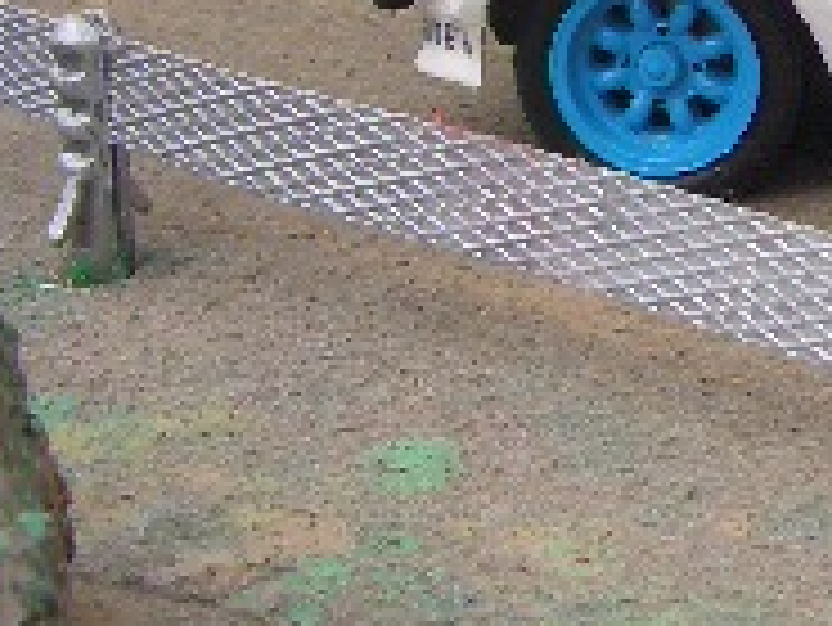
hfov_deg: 15.1
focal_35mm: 121
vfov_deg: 12.1
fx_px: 2910
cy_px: -36
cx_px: 1237
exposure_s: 1/400
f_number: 4.3
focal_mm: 5.8
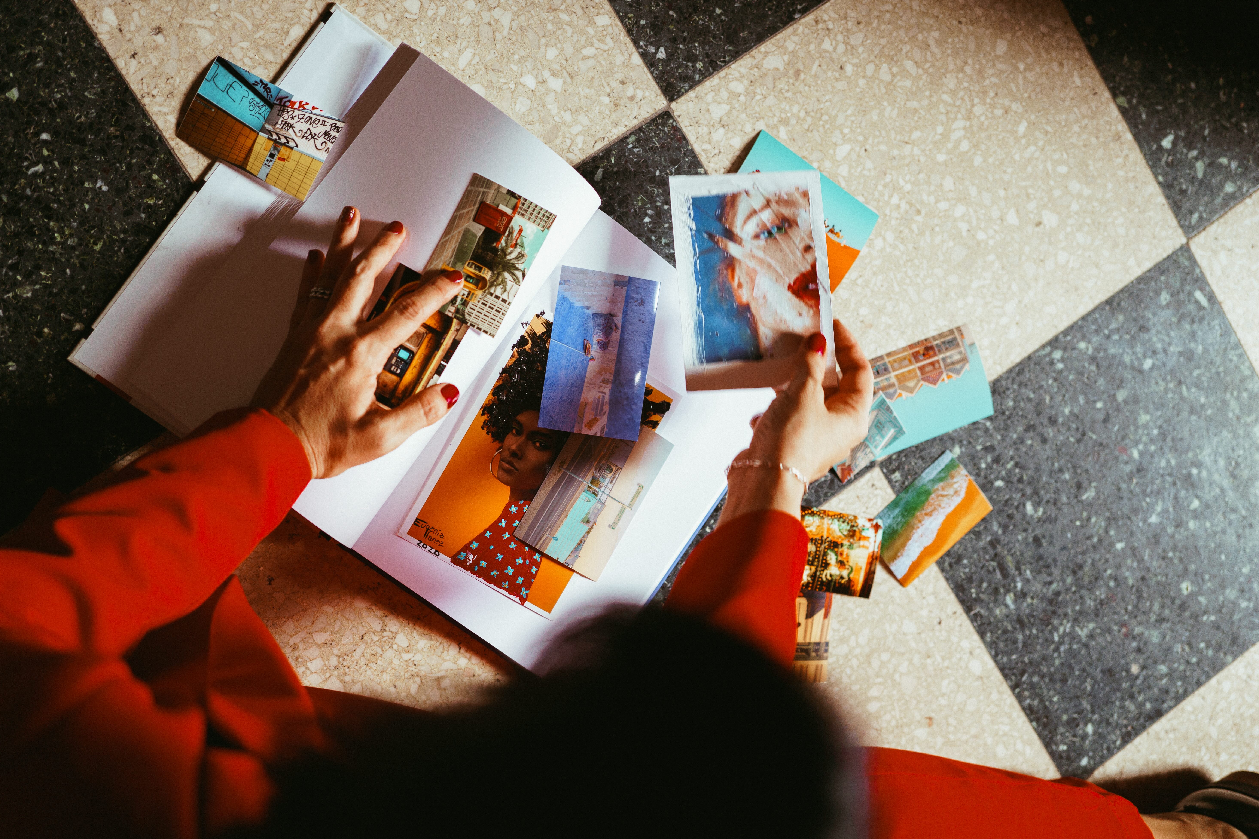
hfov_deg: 38.9
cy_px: 413
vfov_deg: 26.5
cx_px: 632
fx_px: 1784
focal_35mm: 51
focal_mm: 50
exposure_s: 1/125
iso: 500
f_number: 2.5
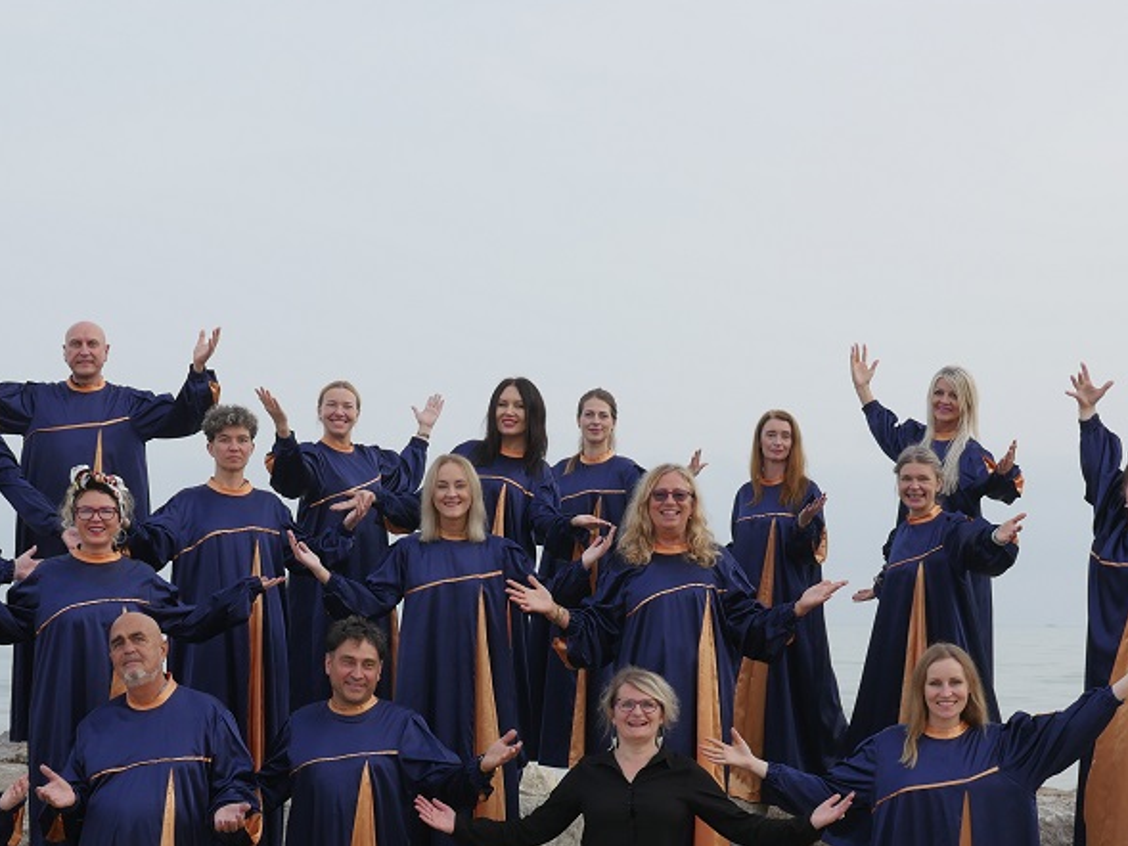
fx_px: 2347
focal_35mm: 72
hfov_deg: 27.0
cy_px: 635
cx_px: 509
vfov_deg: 20.3
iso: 200
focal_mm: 23
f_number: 4.5
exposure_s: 1/320
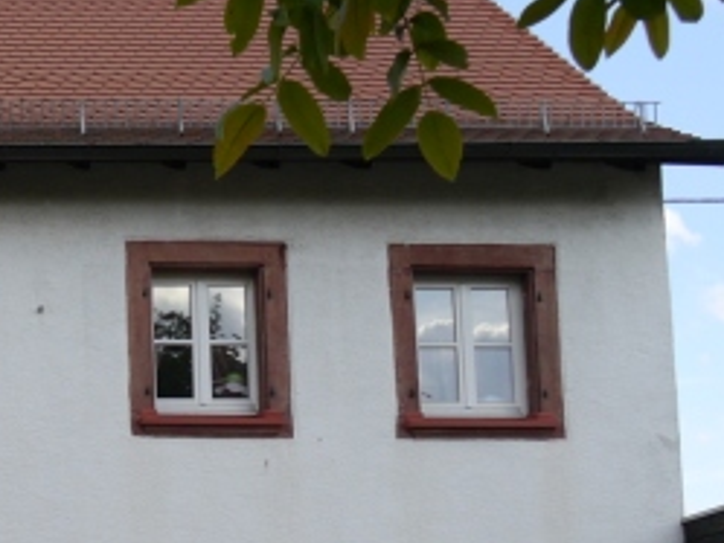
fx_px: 1883
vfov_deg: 16.0
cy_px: 587
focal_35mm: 90
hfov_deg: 19.6
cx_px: -276
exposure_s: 1/250
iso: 160
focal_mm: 14
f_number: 5.6
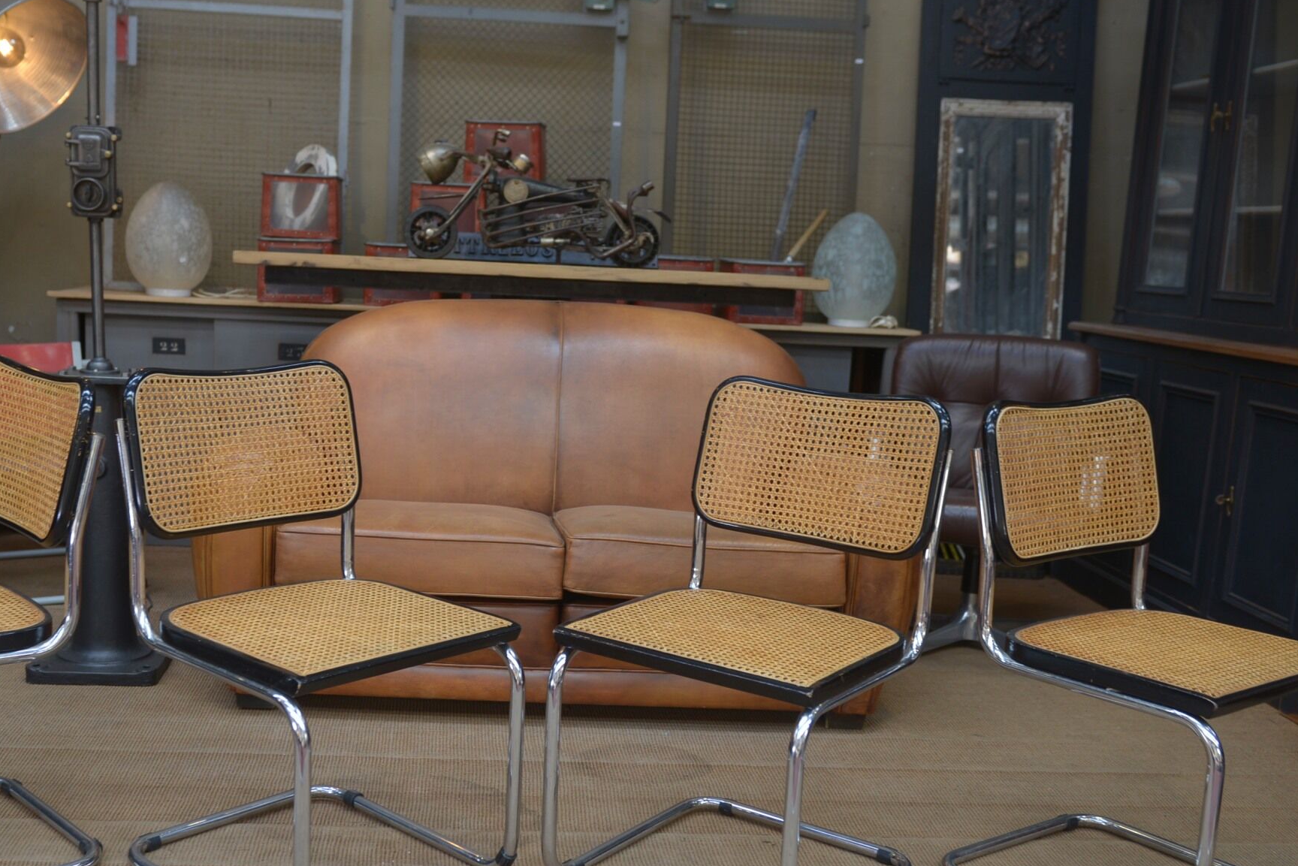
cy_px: 522
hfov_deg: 46.2
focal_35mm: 42
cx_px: 528
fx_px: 1515
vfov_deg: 31.8
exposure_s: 1/50
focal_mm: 29
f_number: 3.5
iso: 200
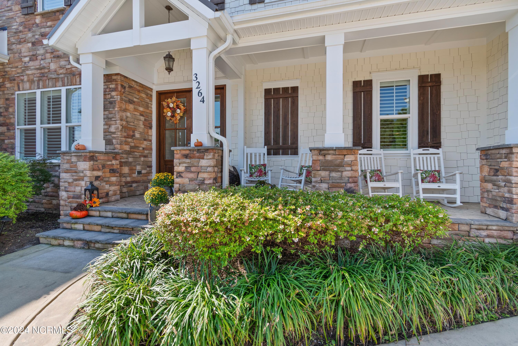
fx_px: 216
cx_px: 259
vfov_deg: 77.3
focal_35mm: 15
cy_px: 173
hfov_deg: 100.4
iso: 100
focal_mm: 10
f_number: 6.3
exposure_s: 1/160
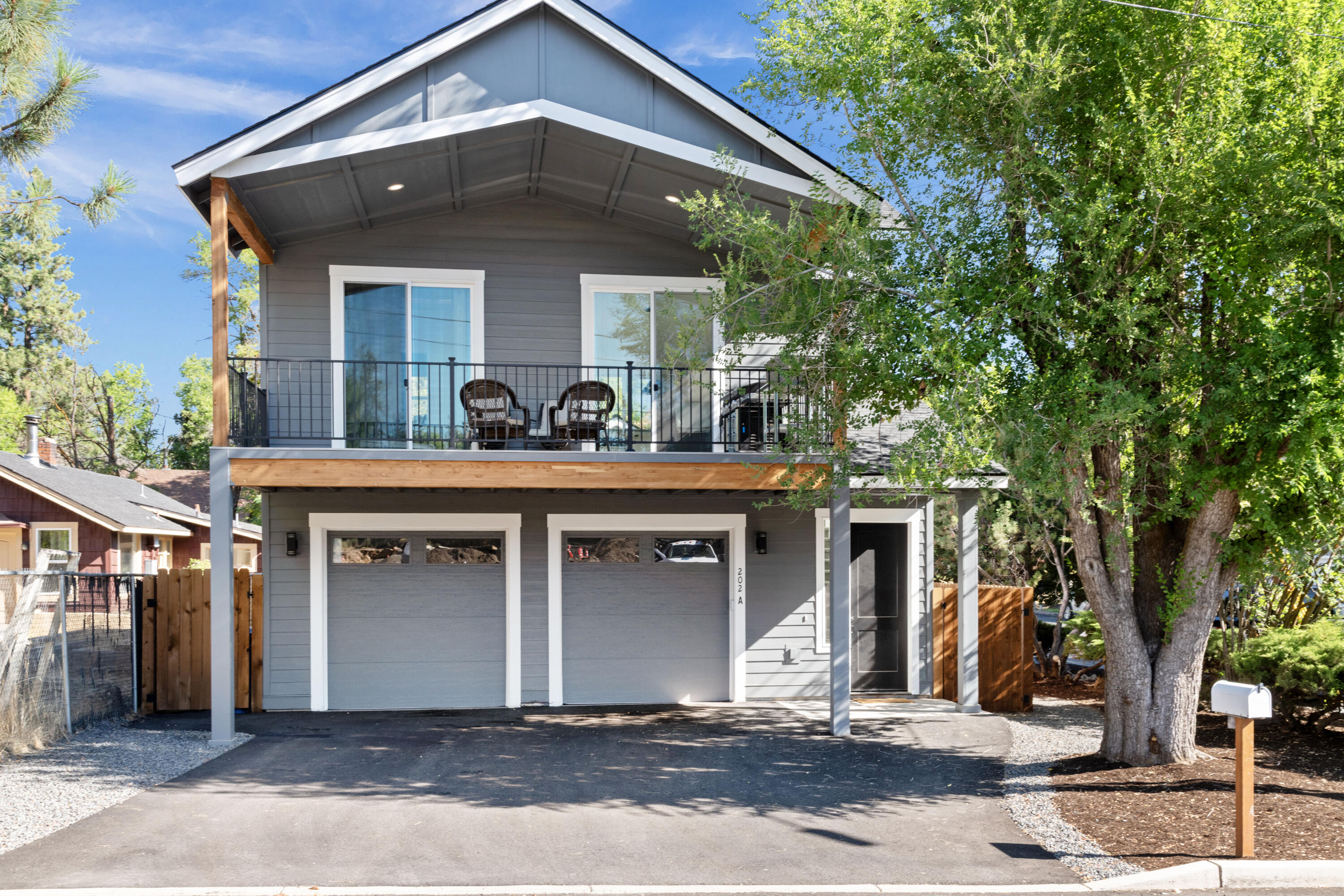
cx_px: 672
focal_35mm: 31
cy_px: 448
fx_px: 1157
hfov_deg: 60.3
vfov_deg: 42.3
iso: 200
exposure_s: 1/20
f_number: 11
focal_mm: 31
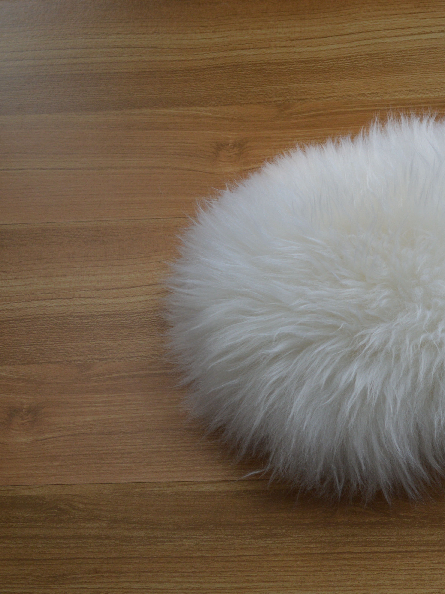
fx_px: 1577
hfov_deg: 15.9
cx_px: 405
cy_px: 298
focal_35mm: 92
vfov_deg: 21.3
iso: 400
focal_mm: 42
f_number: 5.3
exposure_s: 1/80
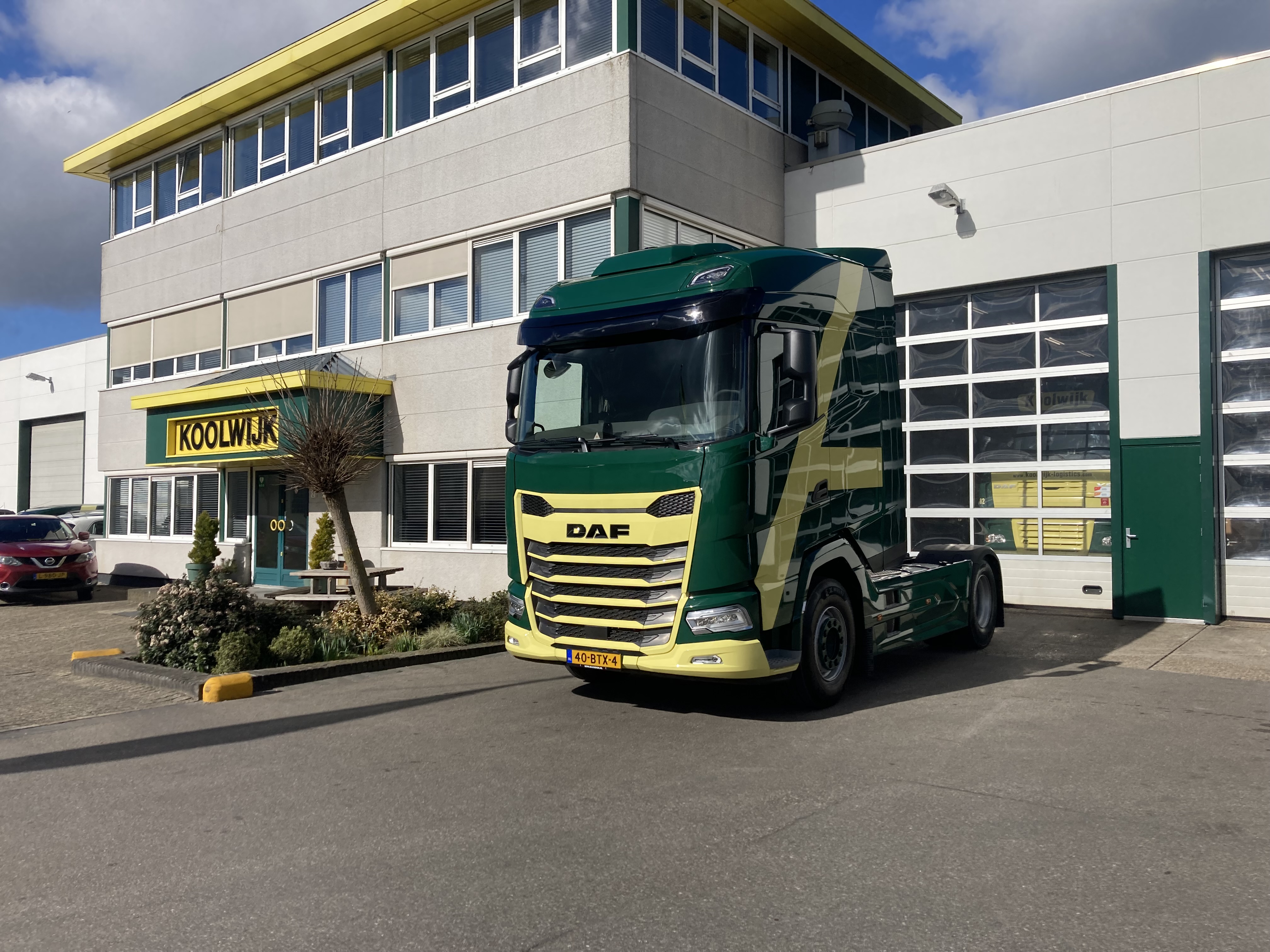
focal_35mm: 28
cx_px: 635
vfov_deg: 49.7
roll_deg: -0.9
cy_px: 476
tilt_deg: +3.6
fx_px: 1027
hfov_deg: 63.4
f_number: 1.8
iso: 25
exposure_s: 1/4049
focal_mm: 3.99
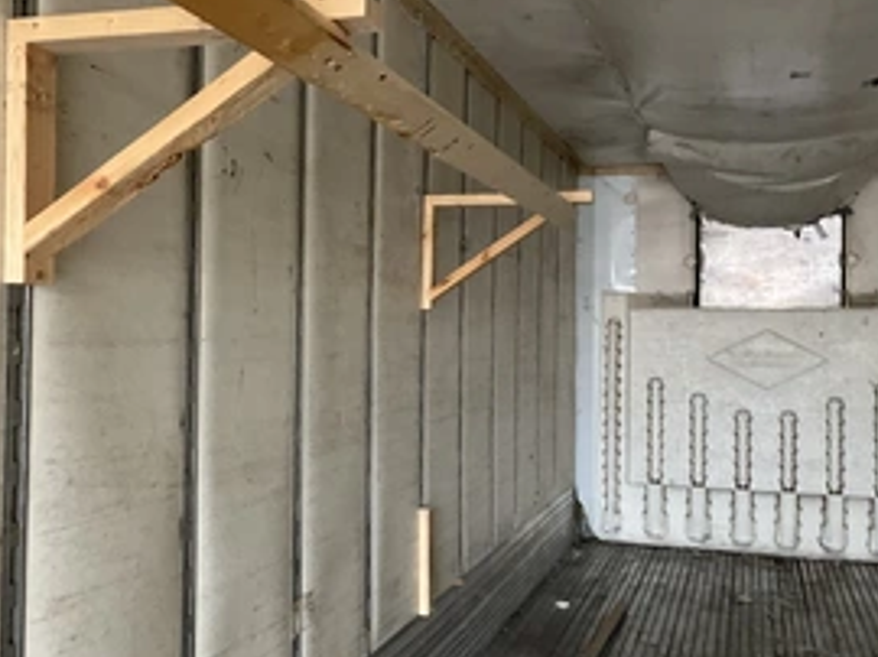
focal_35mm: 43
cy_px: 332
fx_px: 1090
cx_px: 335
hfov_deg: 43.6
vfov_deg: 33.5
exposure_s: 1/60
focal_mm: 3
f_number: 1.8
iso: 160
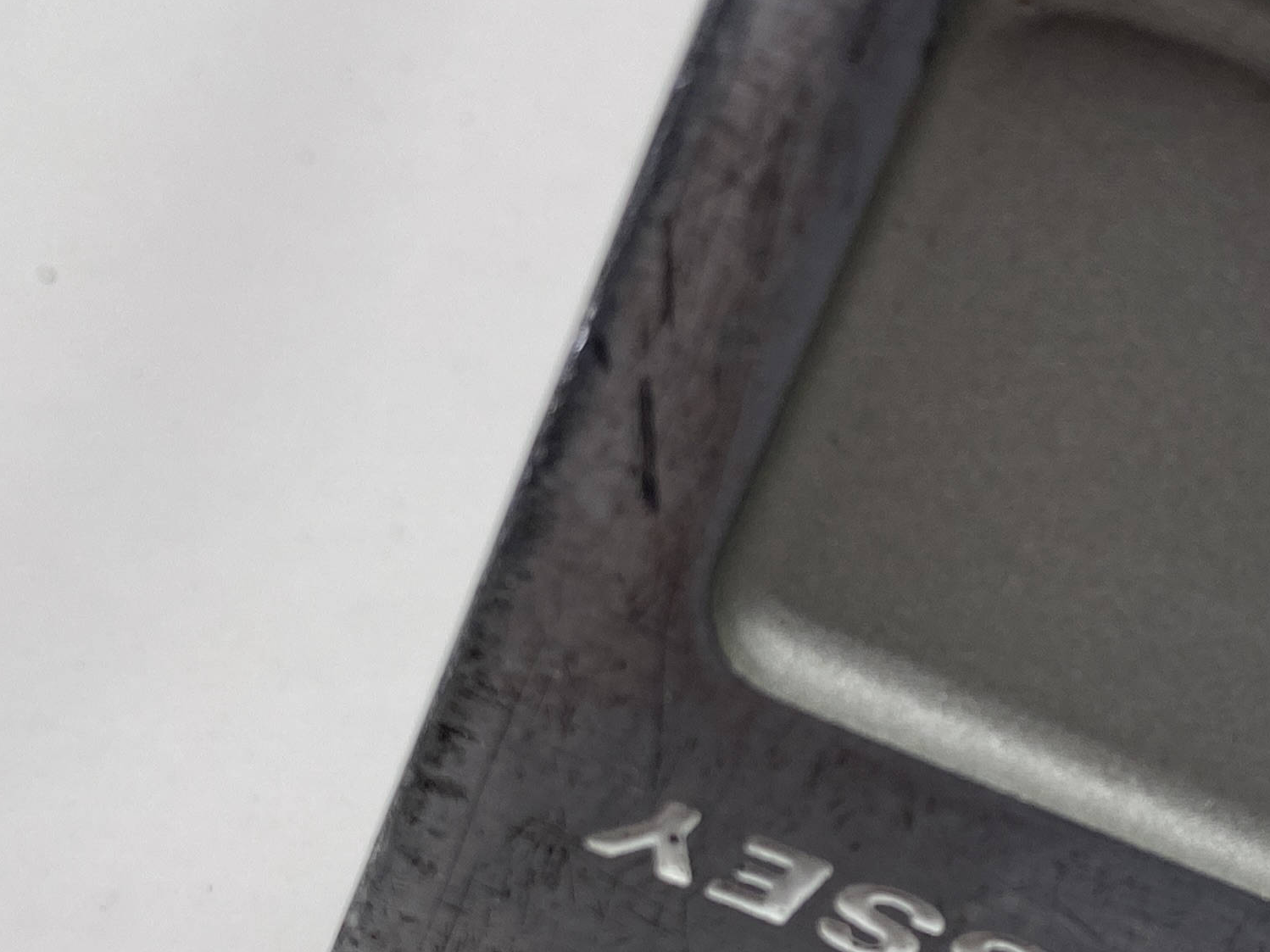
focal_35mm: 70
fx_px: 2568
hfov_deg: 27.3
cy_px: 878
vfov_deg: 20.5
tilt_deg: -52.0
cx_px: 1001
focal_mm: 4.25
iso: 32
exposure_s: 1/350
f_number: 1.8
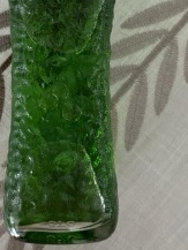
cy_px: 22
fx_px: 383
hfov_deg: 27.5
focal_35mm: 53
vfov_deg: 34.0
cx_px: 72
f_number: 1.78
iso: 1000
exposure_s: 1/40
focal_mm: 6.76
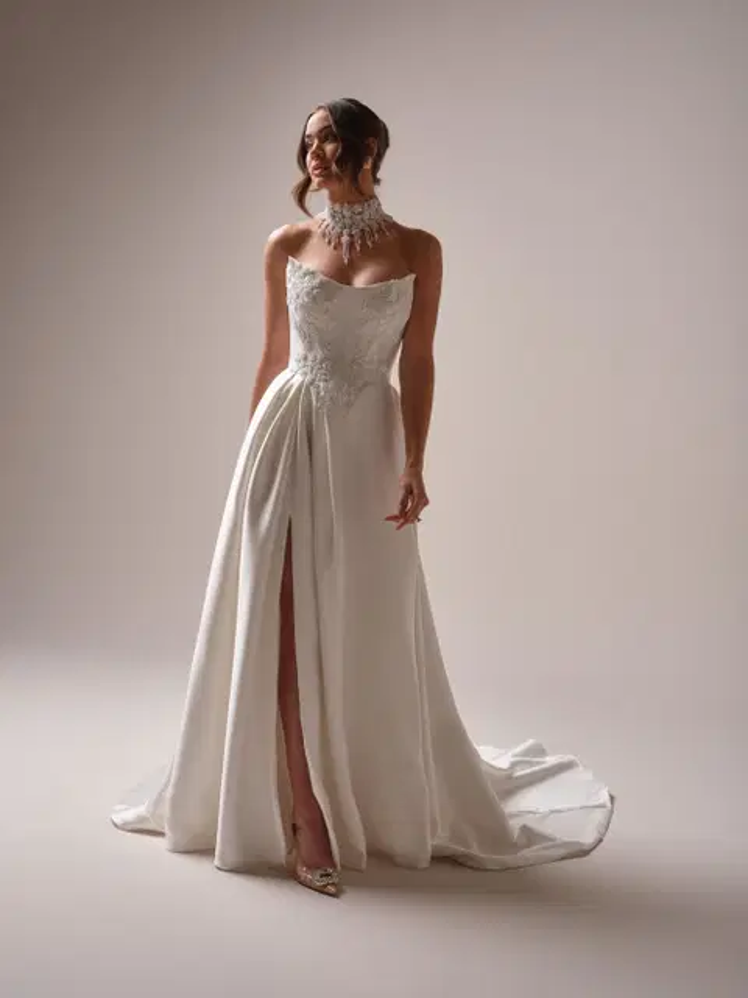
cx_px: 374
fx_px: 1613
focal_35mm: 56
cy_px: 499
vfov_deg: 34.3
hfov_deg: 26.1
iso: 800
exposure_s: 1/125
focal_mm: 70.4
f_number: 11
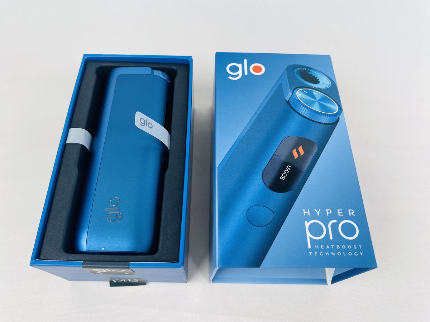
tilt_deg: -63.8
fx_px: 323
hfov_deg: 67.3
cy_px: 161
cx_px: 215
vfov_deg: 53.1
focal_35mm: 26
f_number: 1.8
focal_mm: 4.25
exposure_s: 1/296
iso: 32
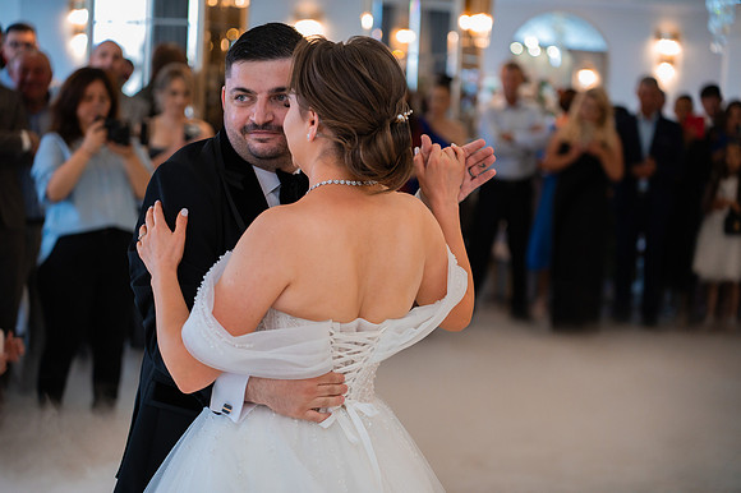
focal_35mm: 75
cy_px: 246
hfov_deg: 27.0
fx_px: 1543
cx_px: 370
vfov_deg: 18.2
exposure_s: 1/320
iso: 2500
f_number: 2.8
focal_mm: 75
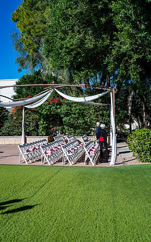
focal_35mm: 39
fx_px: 257
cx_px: 65
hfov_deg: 32.7
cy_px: 124
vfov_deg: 50.4
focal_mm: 35
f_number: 4
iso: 100
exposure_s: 1/800
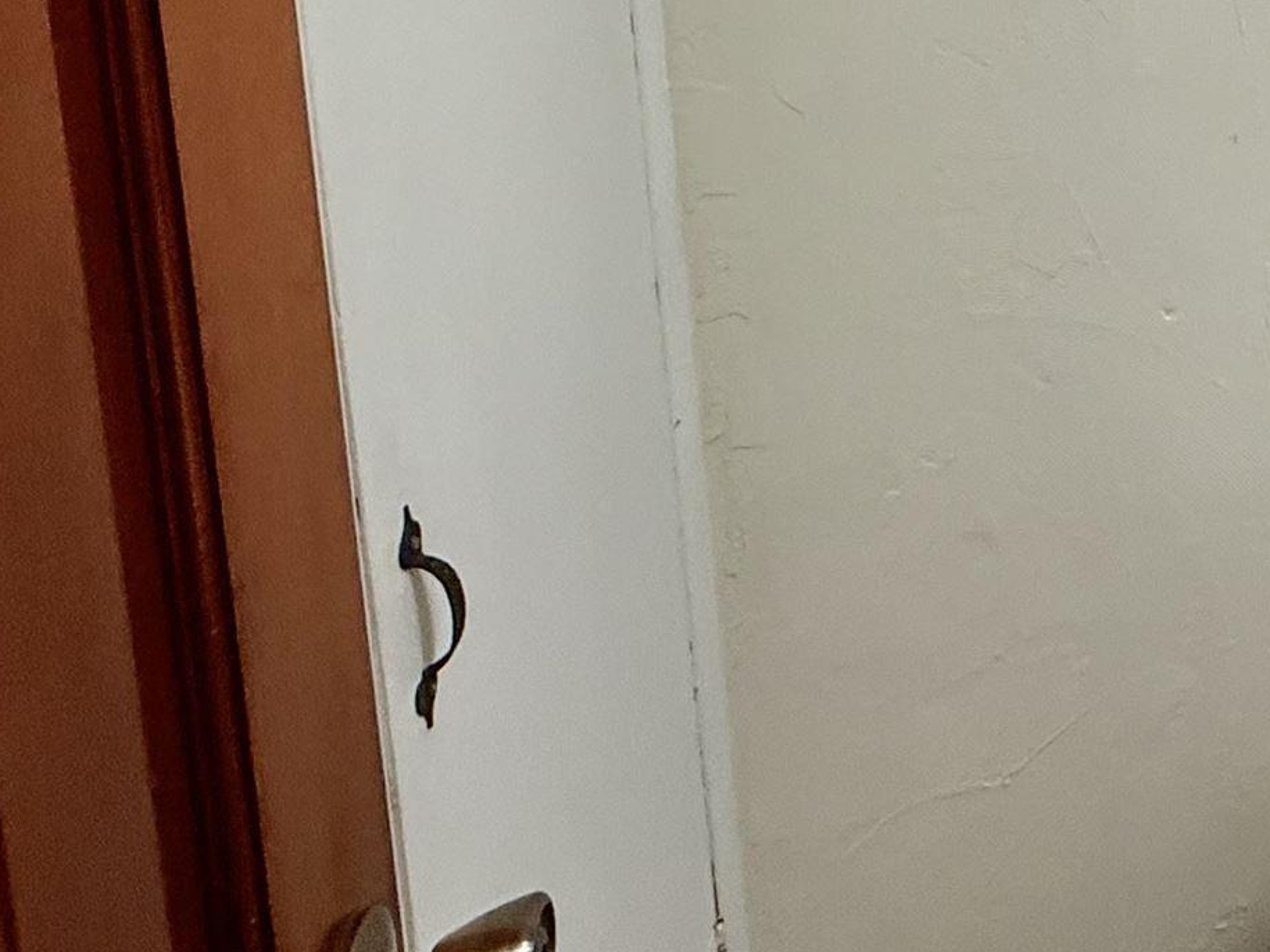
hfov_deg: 31.3
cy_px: -420
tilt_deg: -5.4
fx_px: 1724
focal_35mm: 47
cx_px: 1652
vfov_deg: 24.8
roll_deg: +1.0
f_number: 2.2
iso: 100
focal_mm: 2.22
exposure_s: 1/120
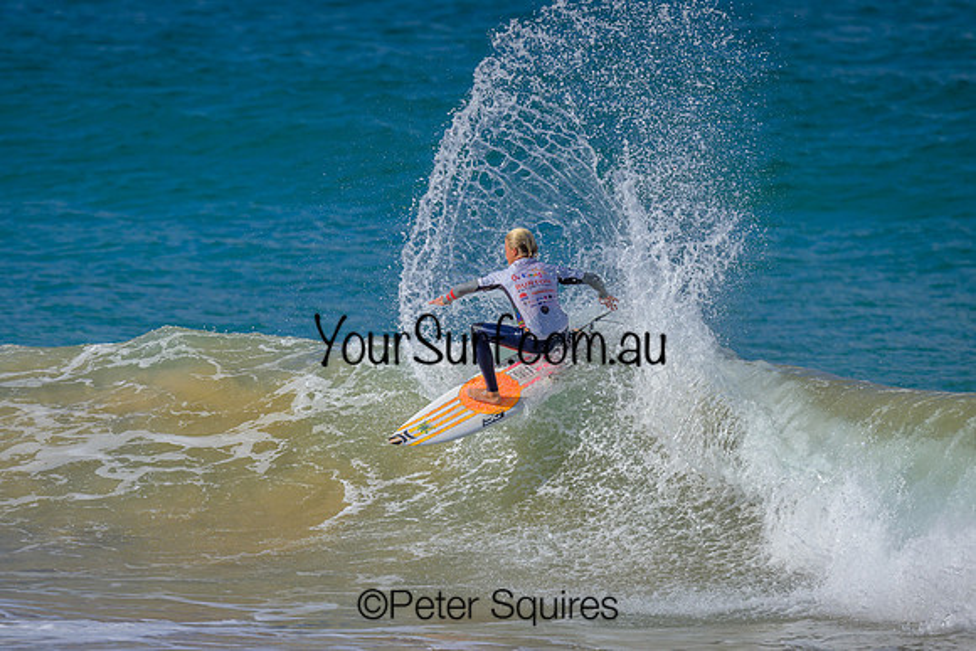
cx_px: 454
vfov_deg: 1.6
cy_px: 348
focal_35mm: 856
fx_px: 23221
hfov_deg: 2.4
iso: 200
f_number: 6.3
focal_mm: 800
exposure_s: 1/2000
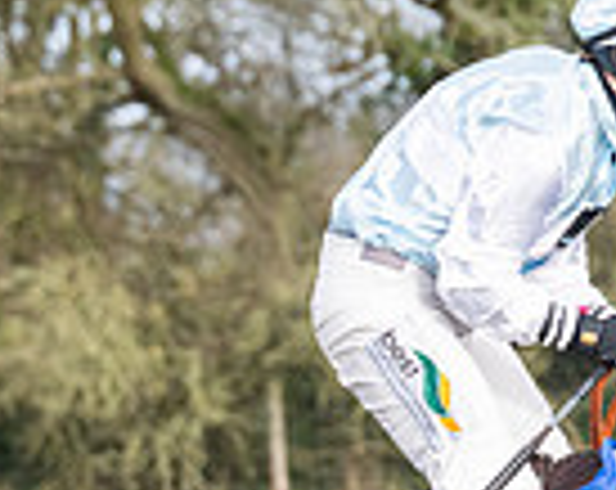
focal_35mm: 802
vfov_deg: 1.9
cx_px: 964
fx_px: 14590
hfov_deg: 2.4
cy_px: 772
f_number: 5
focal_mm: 140
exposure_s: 1/2000
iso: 800
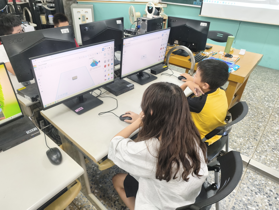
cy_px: 105
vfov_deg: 58.9
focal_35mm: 23
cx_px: 140
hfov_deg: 73.9
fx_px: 185
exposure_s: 1/120
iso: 400
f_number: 1.62
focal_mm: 6.45
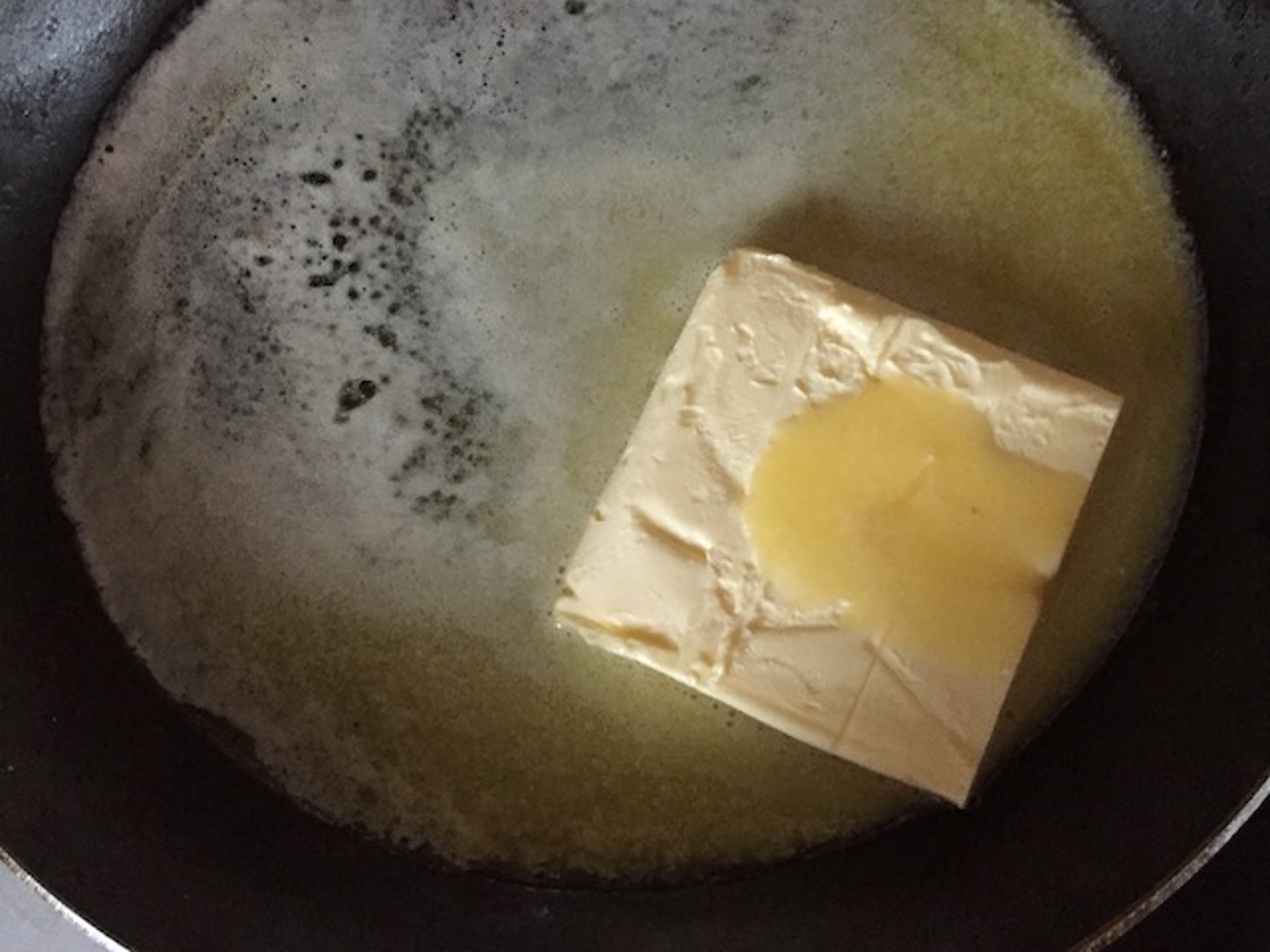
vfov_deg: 48.2
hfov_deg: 61.7
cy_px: 476
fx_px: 1064
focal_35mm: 29
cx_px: 635
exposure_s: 1/15
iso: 320
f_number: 2.2
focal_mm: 4.15
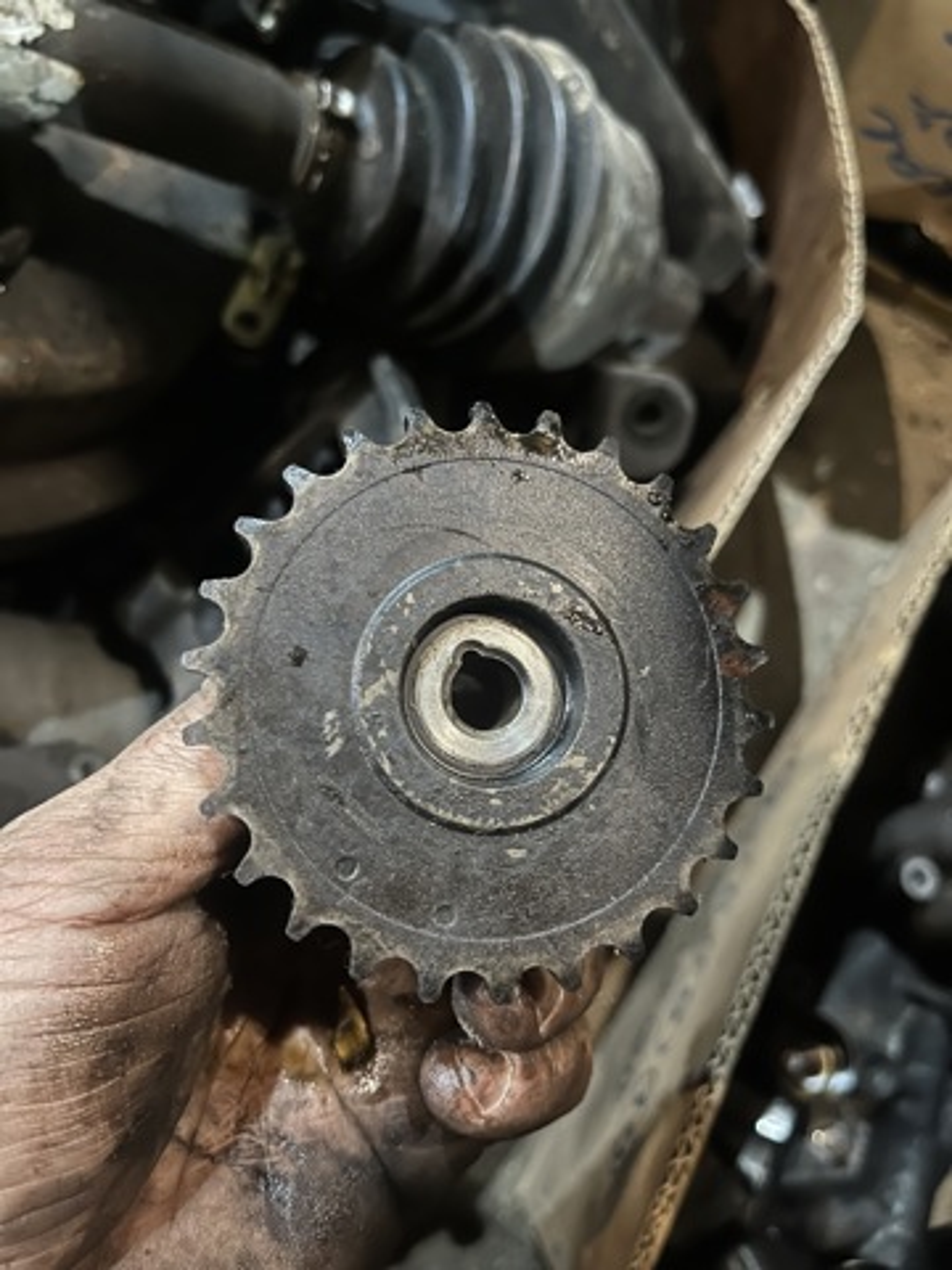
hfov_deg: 53.1
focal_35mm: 26
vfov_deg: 67.3
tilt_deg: -67.6
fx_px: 953
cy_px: 635
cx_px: 476
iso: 800
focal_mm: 5.1
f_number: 1.6
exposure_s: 1/17
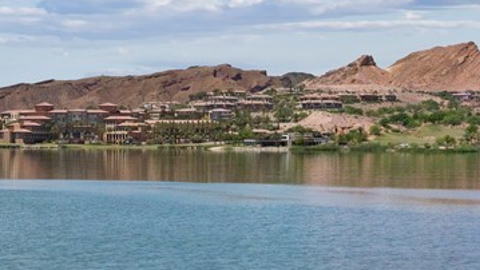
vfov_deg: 10.9
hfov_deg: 17.7
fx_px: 1413
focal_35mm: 111
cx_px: -187
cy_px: 160
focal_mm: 35
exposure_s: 1/1600
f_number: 8
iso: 400
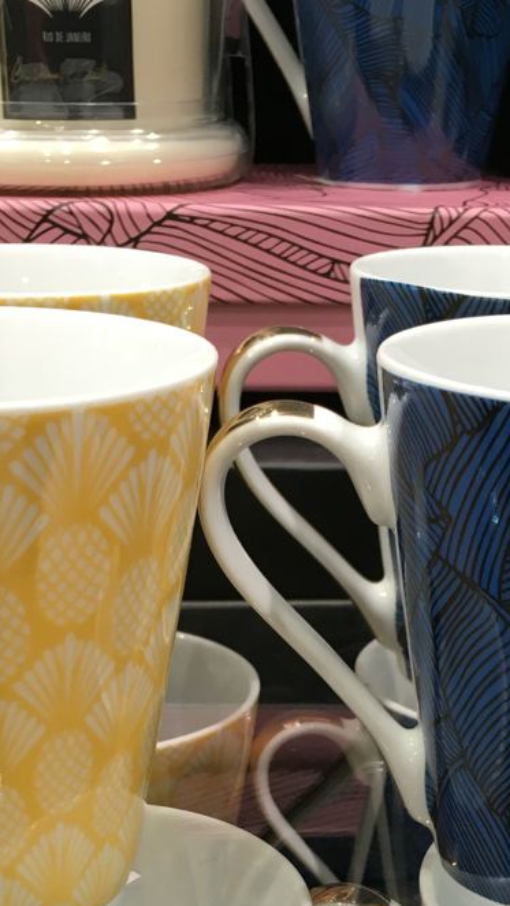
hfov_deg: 19.7
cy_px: 808
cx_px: 283
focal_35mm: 61
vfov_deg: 32.7
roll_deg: -2.1
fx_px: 1466
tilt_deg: -27.7
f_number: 2.2
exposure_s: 1/33
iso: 32
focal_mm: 4.15
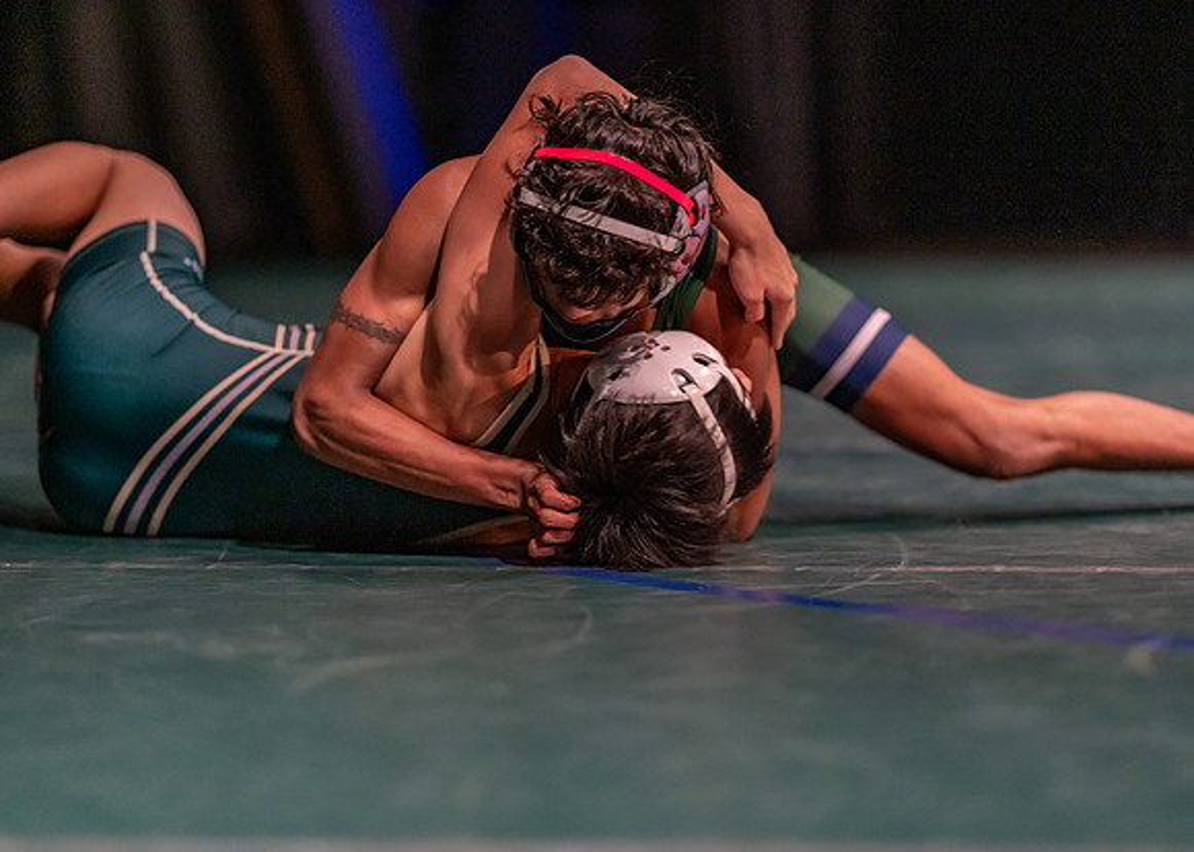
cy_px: 426
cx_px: 597
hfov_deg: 14.2
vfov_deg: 10.2
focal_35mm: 141
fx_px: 4796
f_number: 1.8
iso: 2500
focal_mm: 135
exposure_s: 1/400
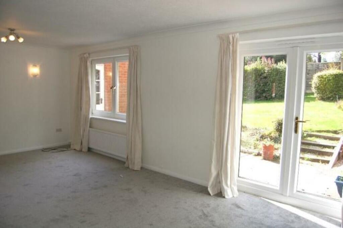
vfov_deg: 47.9
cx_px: 172
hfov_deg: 67.4
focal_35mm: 27
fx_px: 257
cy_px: 114
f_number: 4.5
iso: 400
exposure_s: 1/500
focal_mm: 18
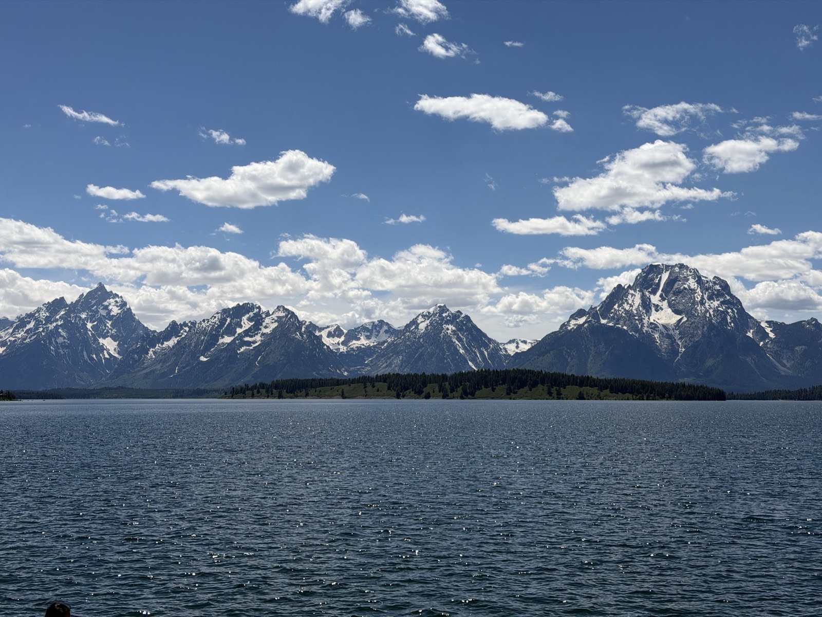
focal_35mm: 48
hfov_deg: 39.7
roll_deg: +0.5
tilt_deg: +5.4
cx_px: 411
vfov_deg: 30.3
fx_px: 1140
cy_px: 308
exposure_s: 1/11364
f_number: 1.78
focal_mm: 6.76
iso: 64
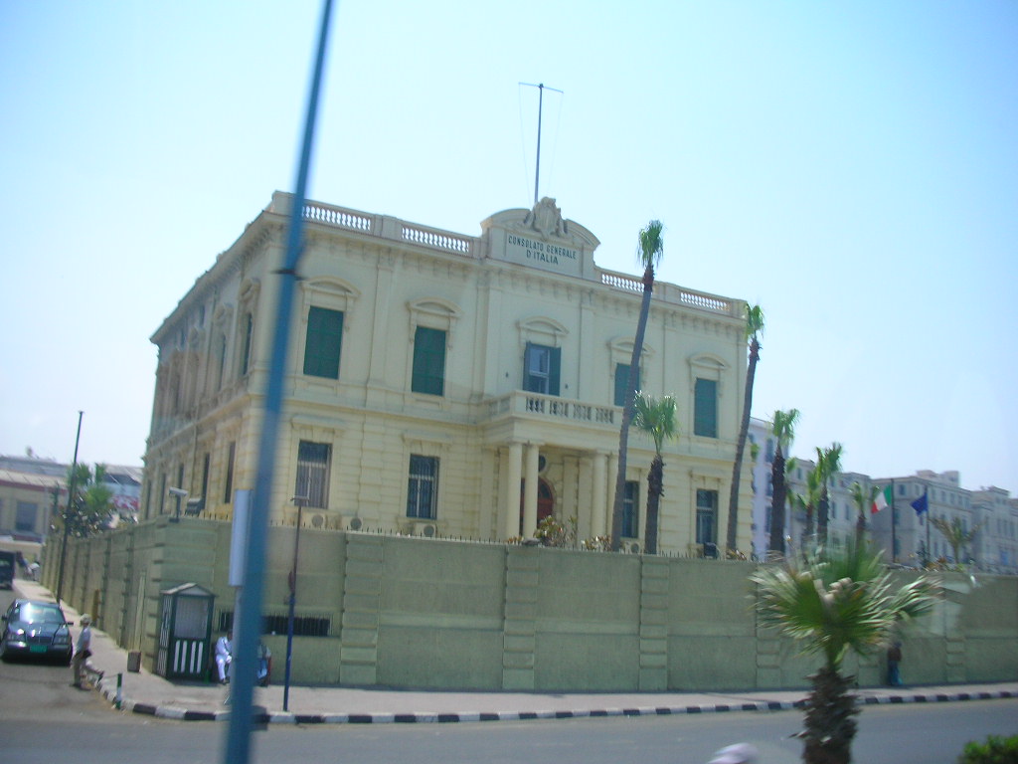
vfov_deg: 40.7
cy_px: 382
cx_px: 509
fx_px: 1029
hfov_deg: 52.6
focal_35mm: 35
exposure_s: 1/63
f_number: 8.5
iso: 50
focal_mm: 5.8
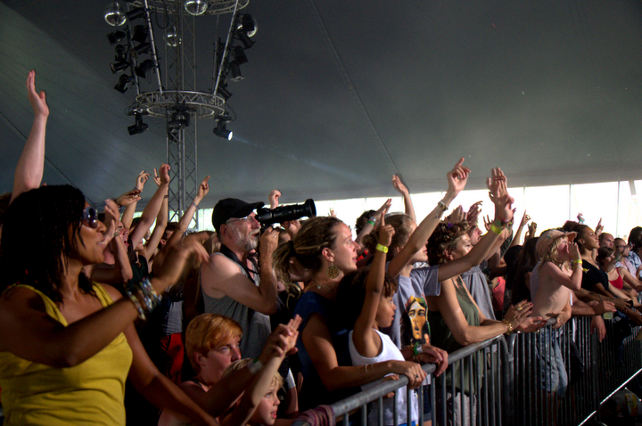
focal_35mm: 48
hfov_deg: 41.2
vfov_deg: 28.0
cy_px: 213
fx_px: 855
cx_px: 321
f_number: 4.2
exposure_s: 1/50
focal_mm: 32
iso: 4000
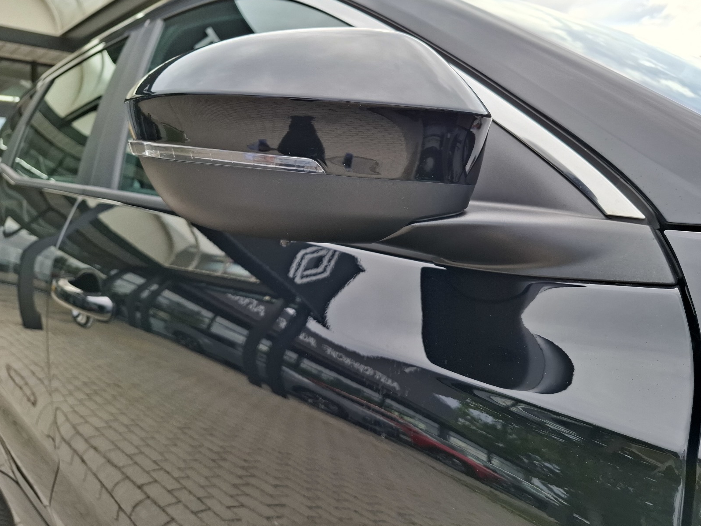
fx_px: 527
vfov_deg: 52.9
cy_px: 230
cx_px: 381
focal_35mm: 26
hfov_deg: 67.2
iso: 50
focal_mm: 5.54
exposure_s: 1/468
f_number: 1.8
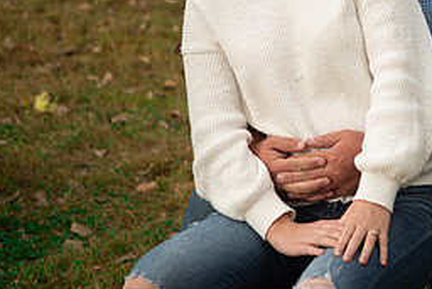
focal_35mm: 136
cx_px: 358
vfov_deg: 10.1
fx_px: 1633
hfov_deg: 15.0
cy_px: 55
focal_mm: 60
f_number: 2.8
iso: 100
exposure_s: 1/500
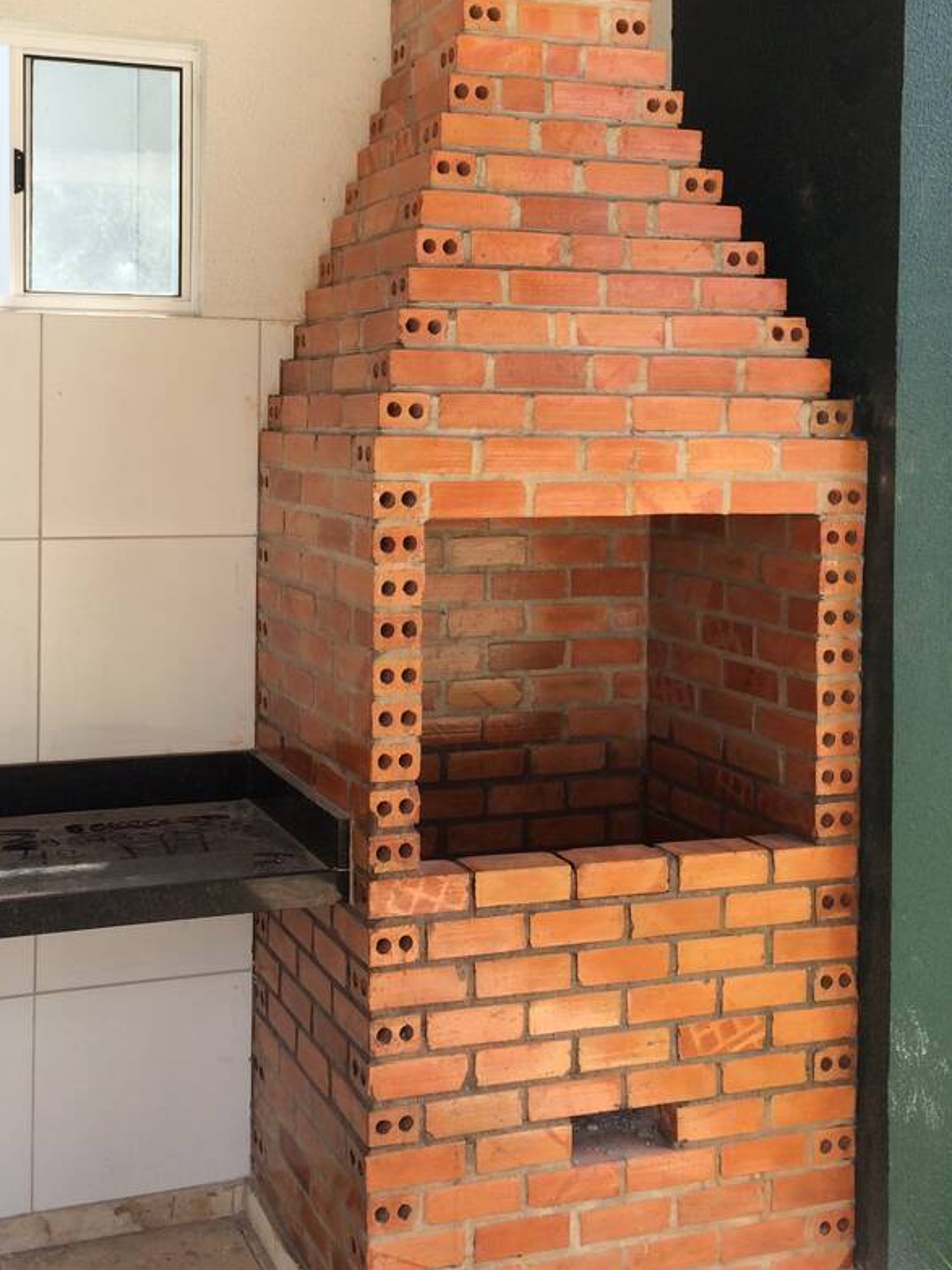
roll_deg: -0.1
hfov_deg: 35.5
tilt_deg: -2.6
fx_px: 1467
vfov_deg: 46.3
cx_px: 303
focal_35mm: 40
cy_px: 464
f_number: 2.2
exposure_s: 1/533
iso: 32
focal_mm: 4.15
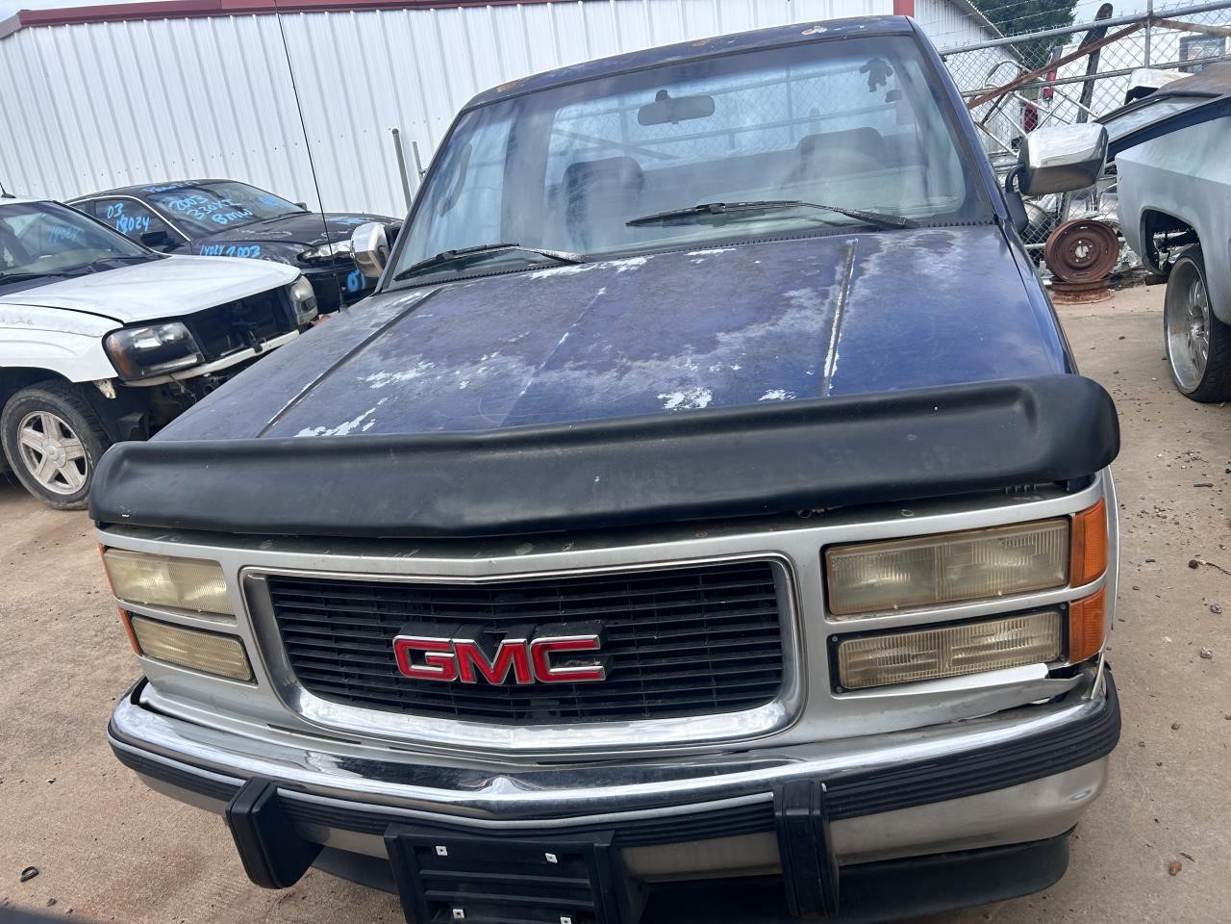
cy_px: 462
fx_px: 925
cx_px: 616
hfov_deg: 67.3
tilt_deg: -18.6
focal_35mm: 26
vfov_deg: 53.1
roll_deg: +7.8
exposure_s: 1/1808
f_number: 1.5
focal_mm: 5.7
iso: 50
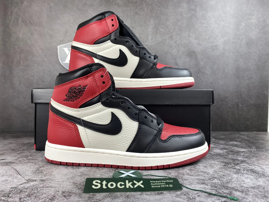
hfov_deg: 67.3
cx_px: 134
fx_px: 202
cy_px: 101
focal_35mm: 26
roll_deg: -1.2
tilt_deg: +0.2
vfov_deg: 53.1
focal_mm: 4.25
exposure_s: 1/100
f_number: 1.8
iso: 32
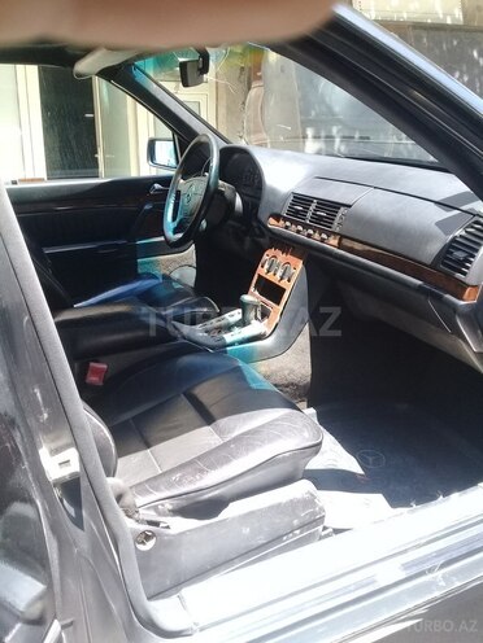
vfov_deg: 58.4
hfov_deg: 45.4
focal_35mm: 31
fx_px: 577
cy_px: 322
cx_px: 242
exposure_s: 1/120
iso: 80
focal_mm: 3.3
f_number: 2.2
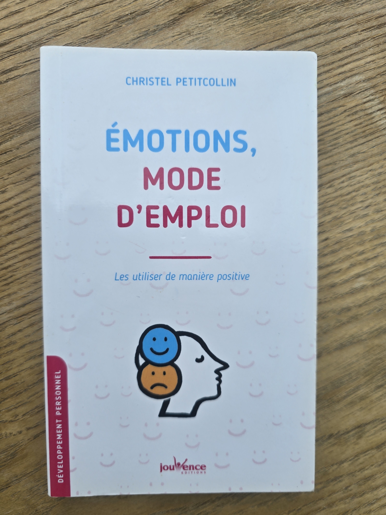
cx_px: 193
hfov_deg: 58.9
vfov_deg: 73.9
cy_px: 258
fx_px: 342
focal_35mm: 23
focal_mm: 6.3
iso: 12
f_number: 1.7
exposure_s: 1/440
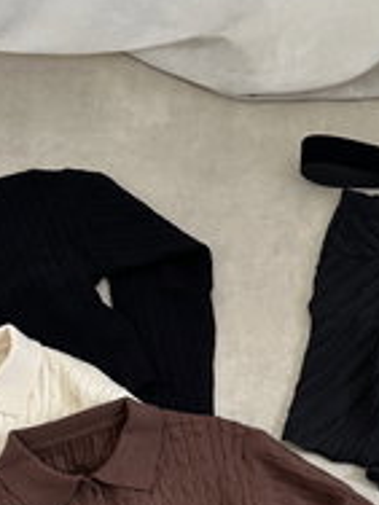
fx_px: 993
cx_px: 220
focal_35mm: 68
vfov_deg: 28.3
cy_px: 359
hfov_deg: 21.6
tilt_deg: -63.9
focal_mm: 6.86
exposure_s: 1/121
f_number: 1.78
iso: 64
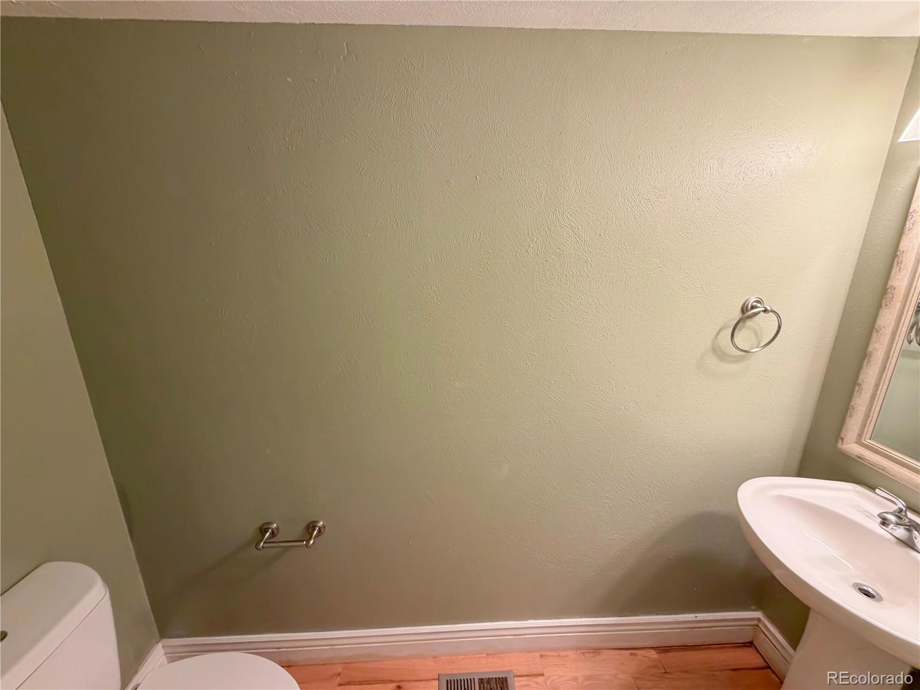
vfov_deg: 85.7
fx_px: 372
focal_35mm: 14
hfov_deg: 102.1
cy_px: 345
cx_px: 460
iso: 200
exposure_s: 1/60
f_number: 2.2
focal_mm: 2.22
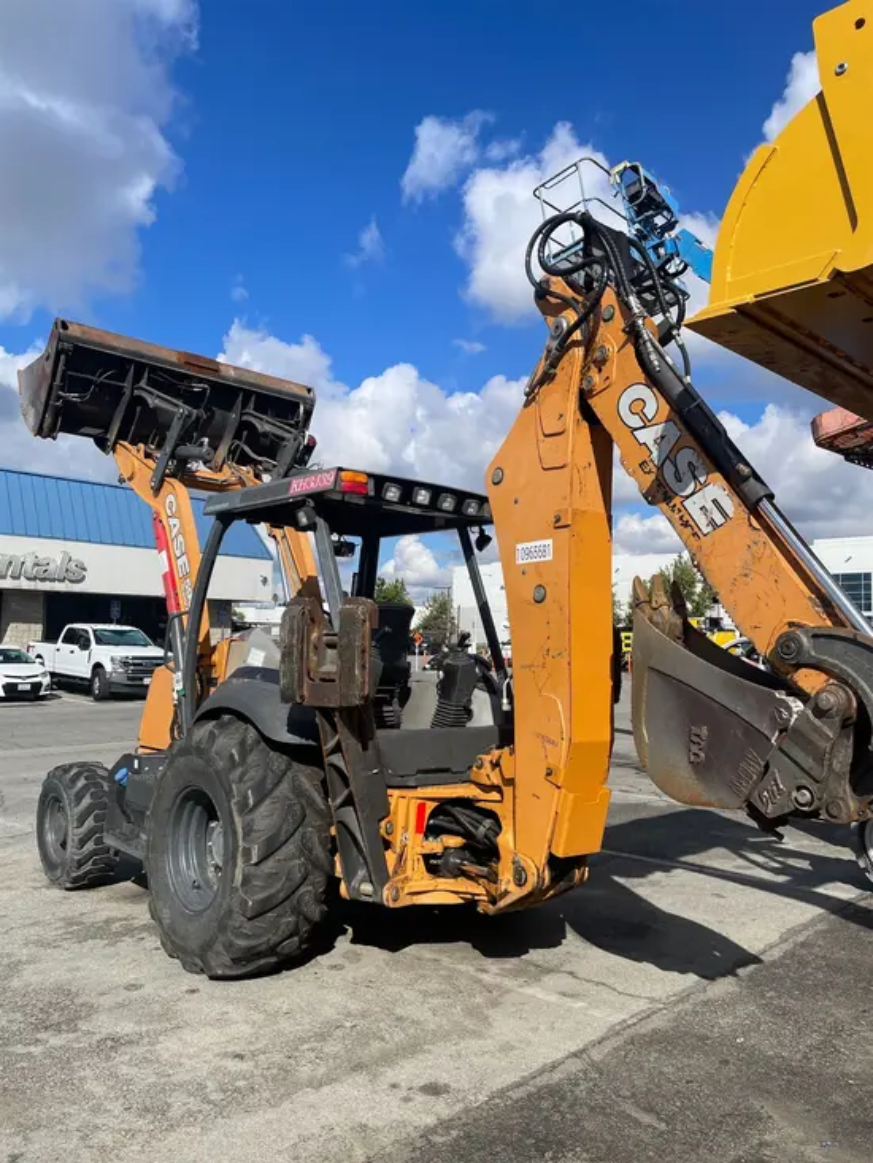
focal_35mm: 26
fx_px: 874
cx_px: 436
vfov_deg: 67.3
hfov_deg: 53.1
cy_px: 582
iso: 32
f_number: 1.6
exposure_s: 1/4292
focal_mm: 4.2
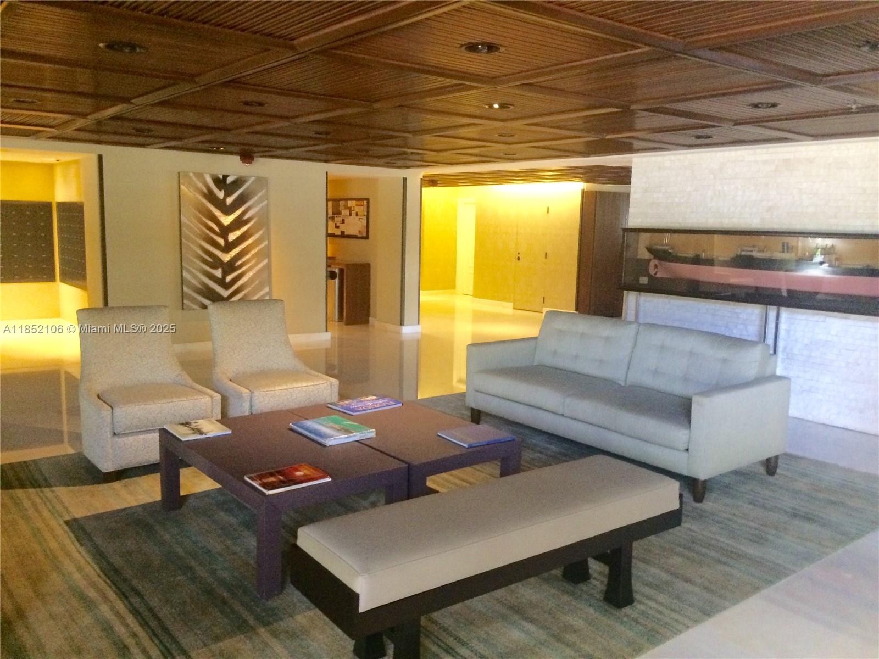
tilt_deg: -5.5
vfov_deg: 48.2
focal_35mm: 29
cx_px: 440
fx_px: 736
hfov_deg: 61.7
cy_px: 330
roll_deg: -1.1
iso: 320
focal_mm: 4.15
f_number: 2.2
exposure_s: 1/30
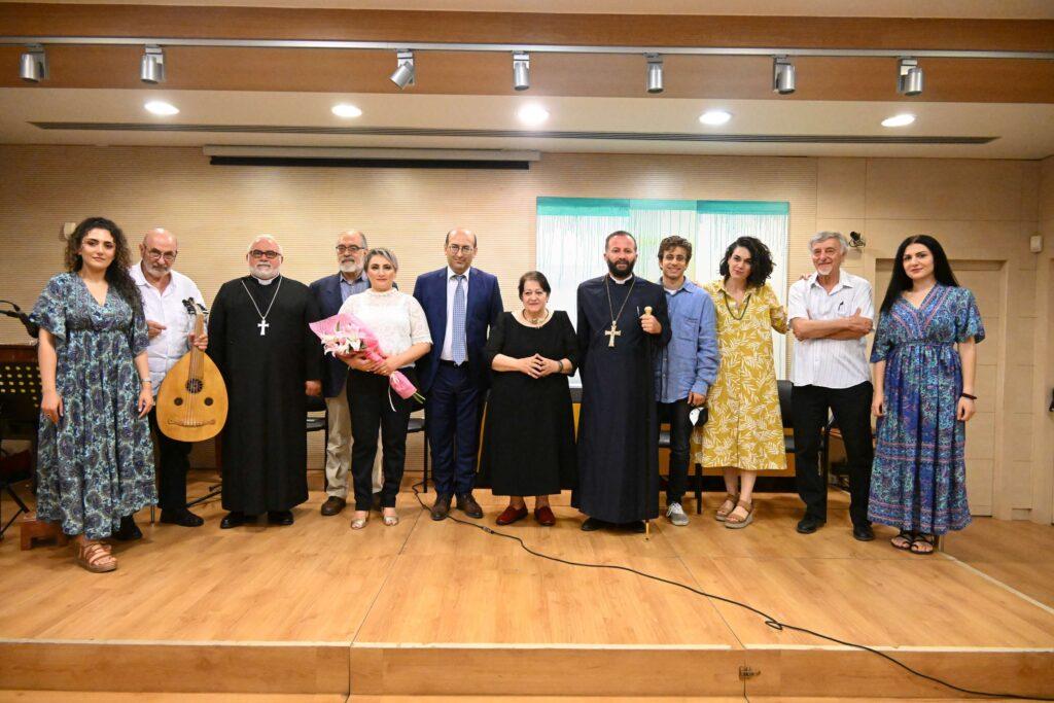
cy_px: 352
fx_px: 703
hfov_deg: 73.7
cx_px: 527
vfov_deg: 53.1
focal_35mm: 24
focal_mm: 24
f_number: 5.6
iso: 12800
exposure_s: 1/200
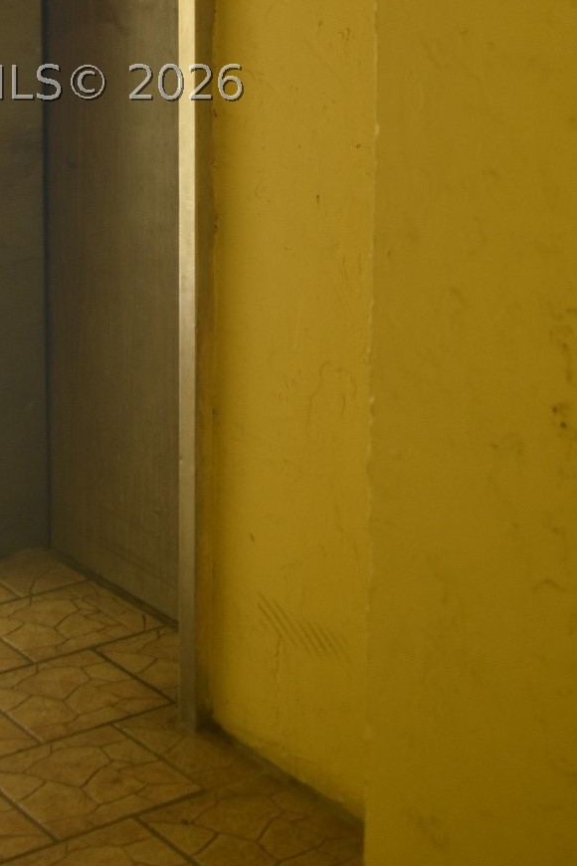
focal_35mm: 67
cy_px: 82
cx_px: 106
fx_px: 1611
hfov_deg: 20.1
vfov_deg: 28.9
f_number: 5
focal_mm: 24
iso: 400
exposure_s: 1/100
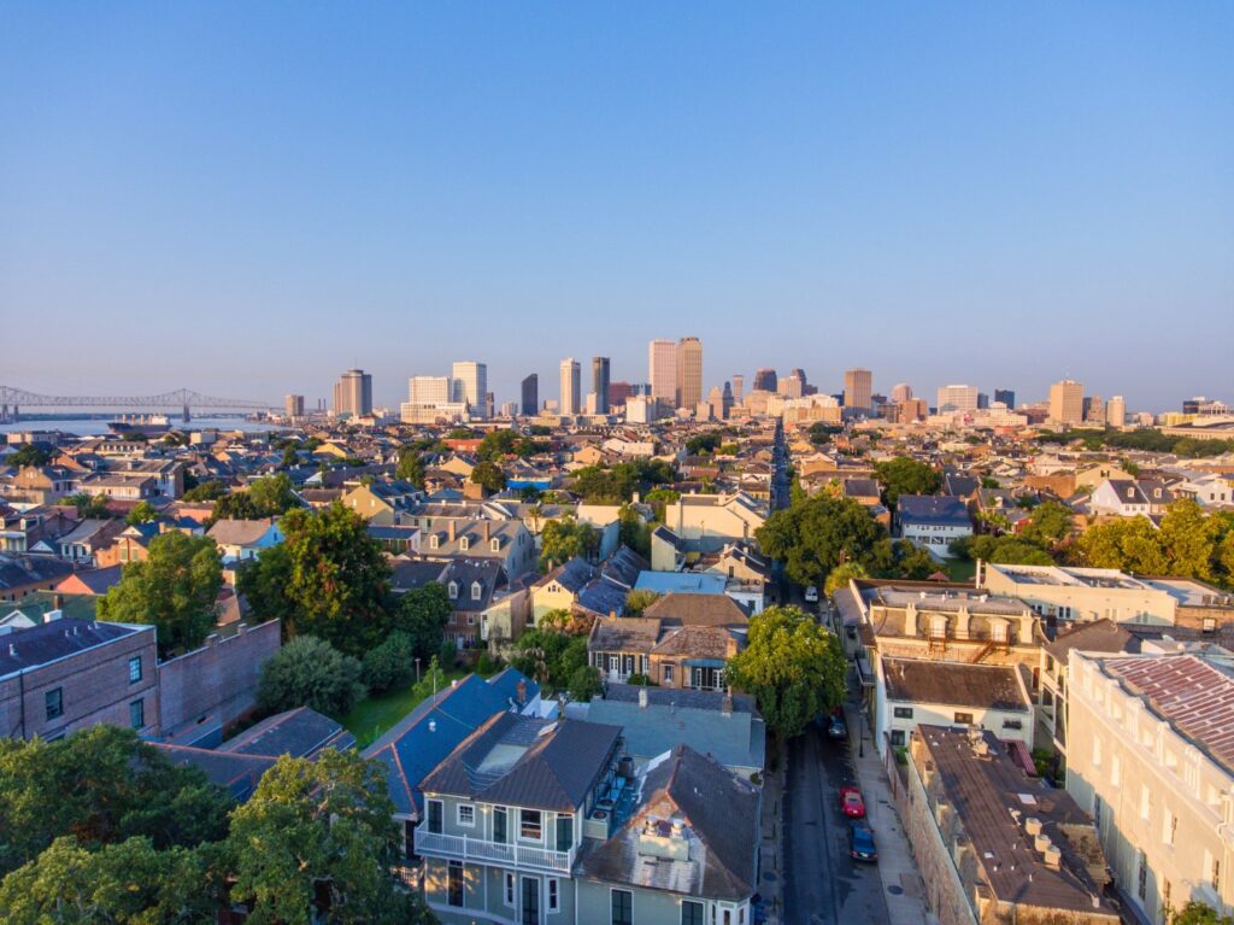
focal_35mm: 20
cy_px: 462
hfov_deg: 81.8
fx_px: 713
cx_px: 617
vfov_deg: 65.9
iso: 100
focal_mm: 3.61
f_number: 2.8
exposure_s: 1/320
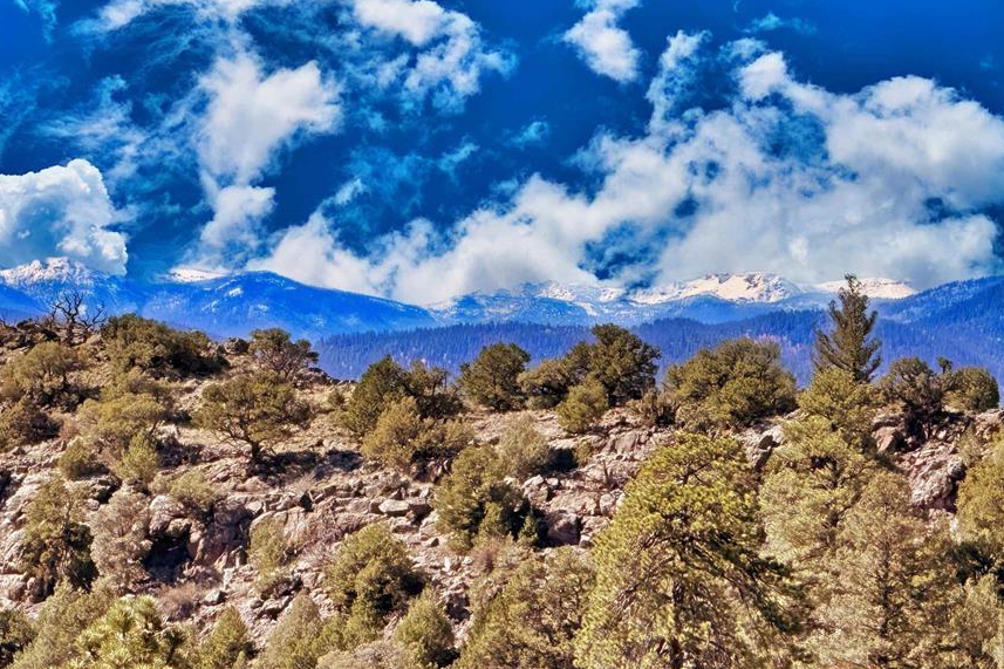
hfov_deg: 8.4
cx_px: 417
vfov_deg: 5.6
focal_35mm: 246
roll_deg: -1.7
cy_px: 373
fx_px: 6859
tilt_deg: +0.8
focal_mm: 16.89
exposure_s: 1/638
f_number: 2.8
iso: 25
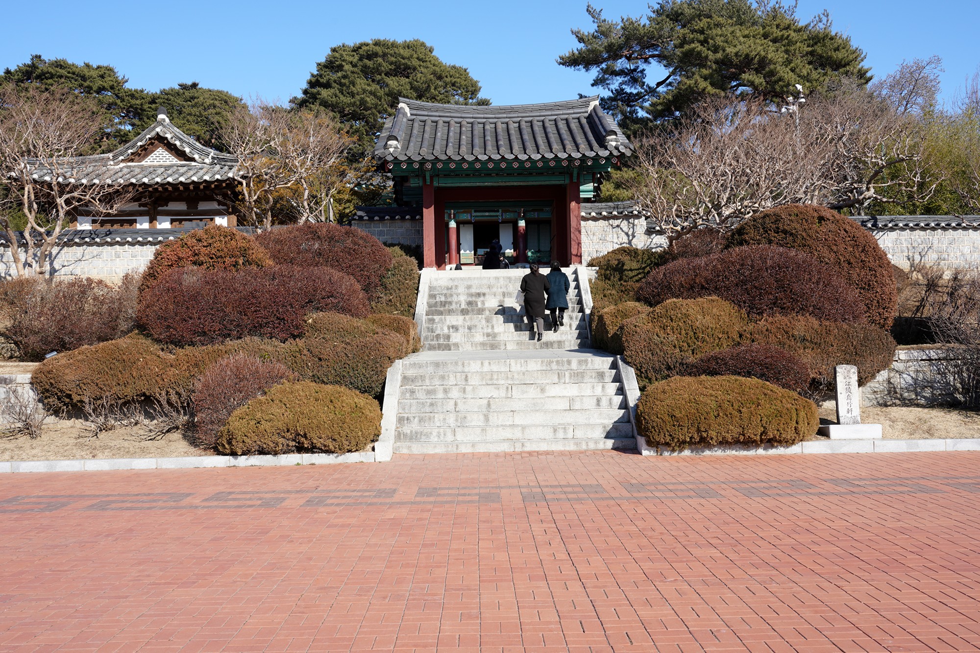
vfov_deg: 38.9
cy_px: 326
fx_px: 926
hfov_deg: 55.8
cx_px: 490
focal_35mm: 34
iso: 100
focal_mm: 34
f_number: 11
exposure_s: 1/100
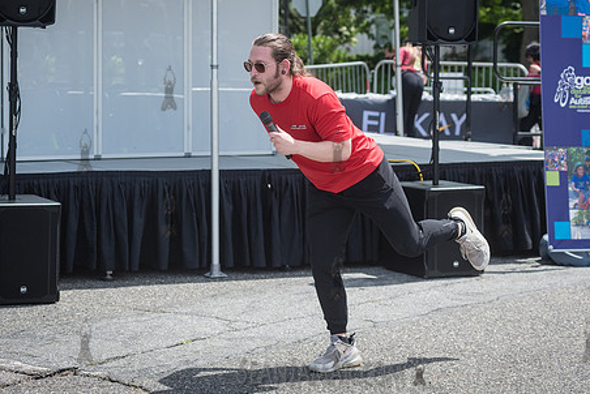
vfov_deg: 13.2
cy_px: 151
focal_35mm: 104
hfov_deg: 19.6
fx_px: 1705
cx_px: 337
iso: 250
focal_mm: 80
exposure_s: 1/1000
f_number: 4.5
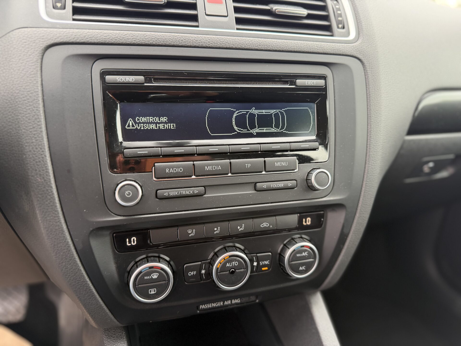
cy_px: 173
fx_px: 320
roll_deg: -6.2
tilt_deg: -17.3
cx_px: 230
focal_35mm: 24
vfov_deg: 56.8
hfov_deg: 71.6
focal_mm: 6.76
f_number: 1.78
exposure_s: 1/93
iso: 200
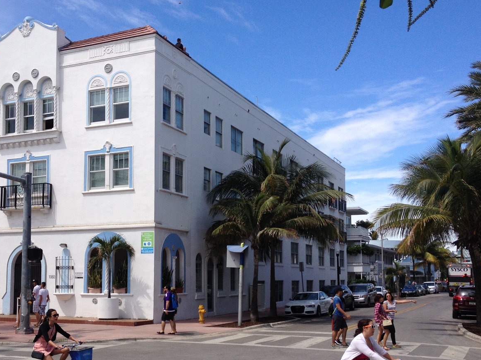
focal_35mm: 48
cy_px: 226
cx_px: 186
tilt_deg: +2.0
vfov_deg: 30.1
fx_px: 667
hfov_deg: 39.4
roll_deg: -0.2
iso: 50
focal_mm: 4.28
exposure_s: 1/1672
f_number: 2.4
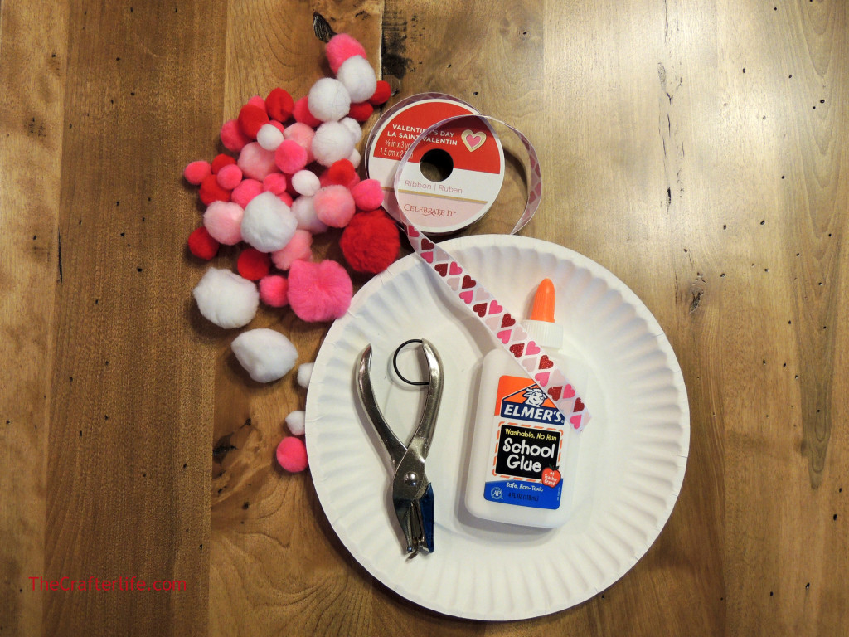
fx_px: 858
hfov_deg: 52.6
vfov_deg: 40.7
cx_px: 424
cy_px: 318
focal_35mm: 35
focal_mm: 6.2
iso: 280
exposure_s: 1/50
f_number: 3.3
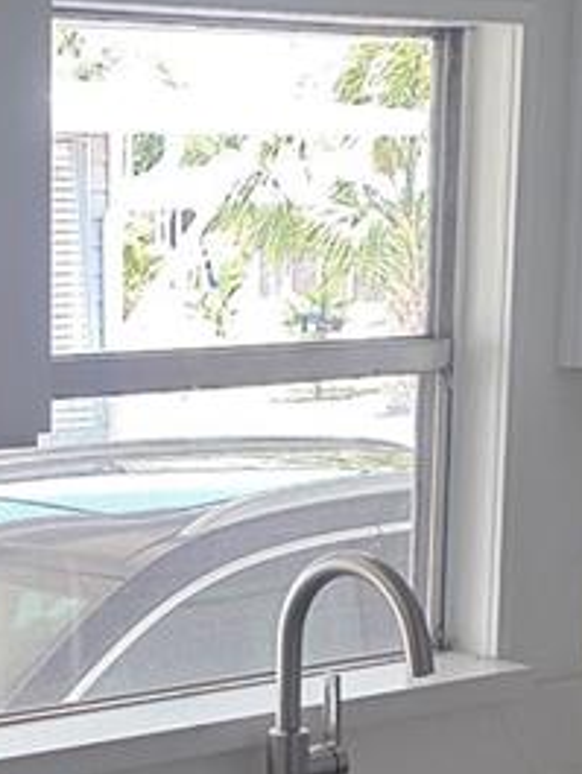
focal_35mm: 104
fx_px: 2330
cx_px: 108
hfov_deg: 14.2
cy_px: 829
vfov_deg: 18.3
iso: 200
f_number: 1.7
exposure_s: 1/180
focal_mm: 6.3
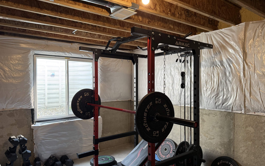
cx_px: 135
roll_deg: +1.1
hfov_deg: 70.4
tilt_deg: -1.7
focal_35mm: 26
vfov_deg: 47.6
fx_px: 188
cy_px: 89
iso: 125
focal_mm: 6.76
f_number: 1.78
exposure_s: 1/60
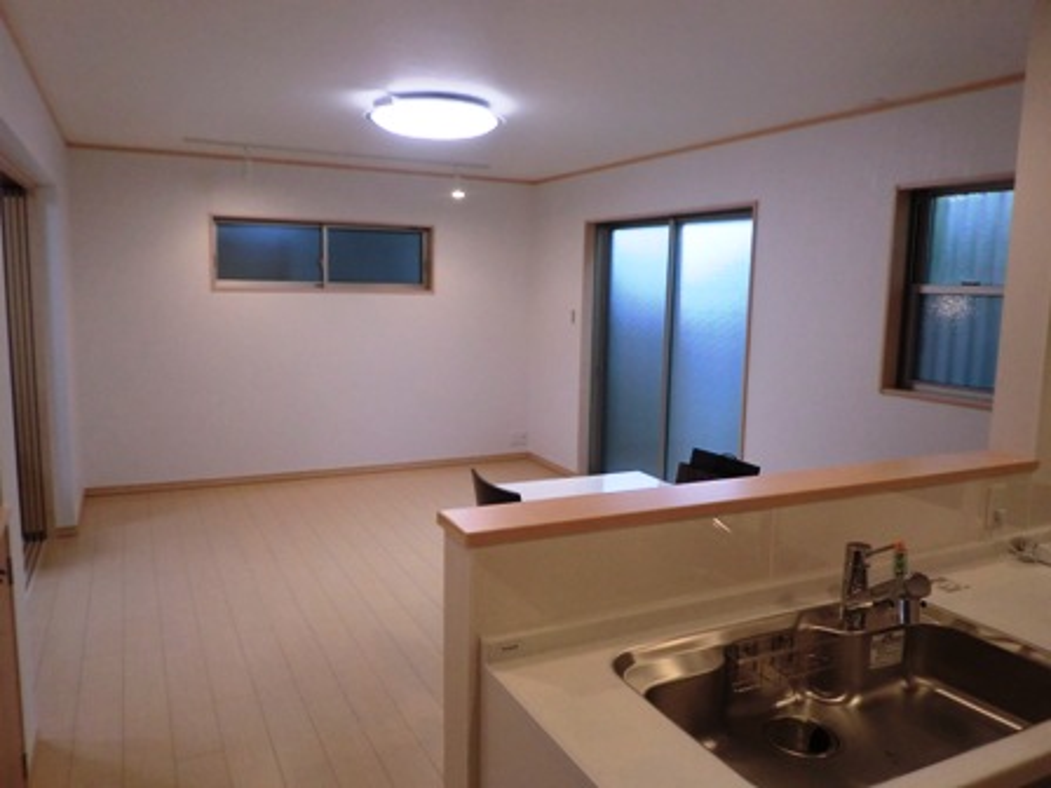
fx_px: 789
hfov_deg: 67.3
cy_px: 394
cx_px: 526
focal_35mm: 26
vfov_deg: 53.1
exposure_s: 1/60
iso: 125
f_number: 2.8
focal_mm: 4.7
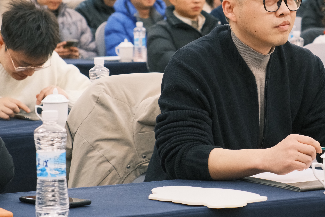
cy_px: 82
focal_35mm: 151
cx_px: 267
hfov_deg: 13.5
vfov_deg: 9.1
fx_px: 1363
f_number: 4
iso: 2000
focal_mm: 50
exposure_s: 1/80
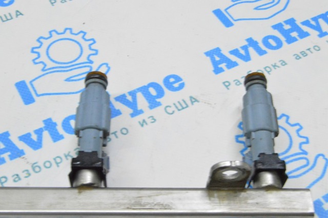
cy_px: 109
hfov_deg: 35.1
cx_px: 164
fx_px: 519
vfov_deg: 23.7
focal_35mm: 57
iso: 6400
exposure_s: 1/20
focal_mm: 38
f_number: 20
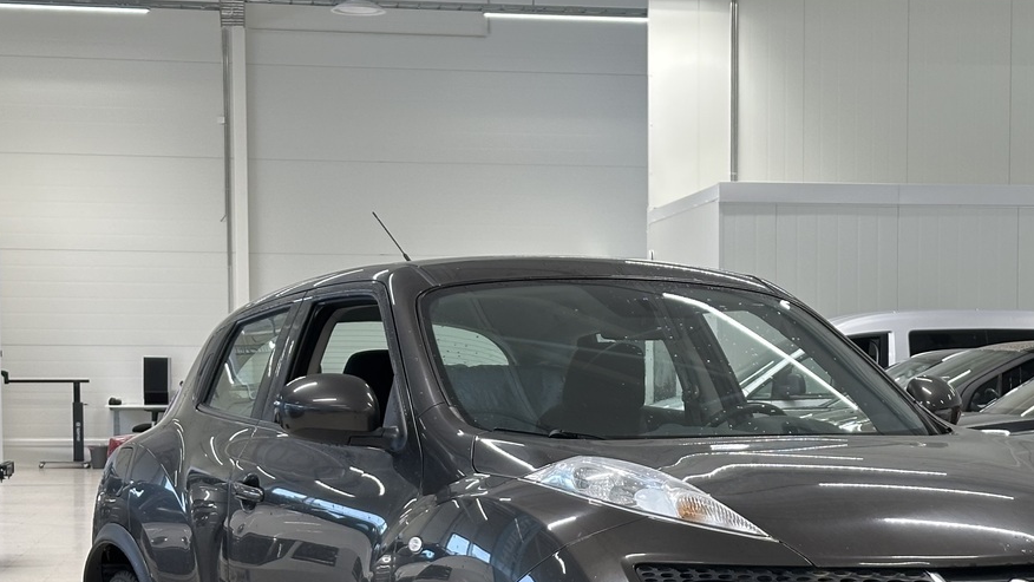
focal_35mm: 86
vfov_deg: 14.0
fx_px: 2358
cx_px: 673
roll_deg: +0.2
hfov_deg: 24.6
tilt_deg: -3.1
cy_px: 491
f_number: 1.78
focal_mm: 6.86
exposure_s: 1/58
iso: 125
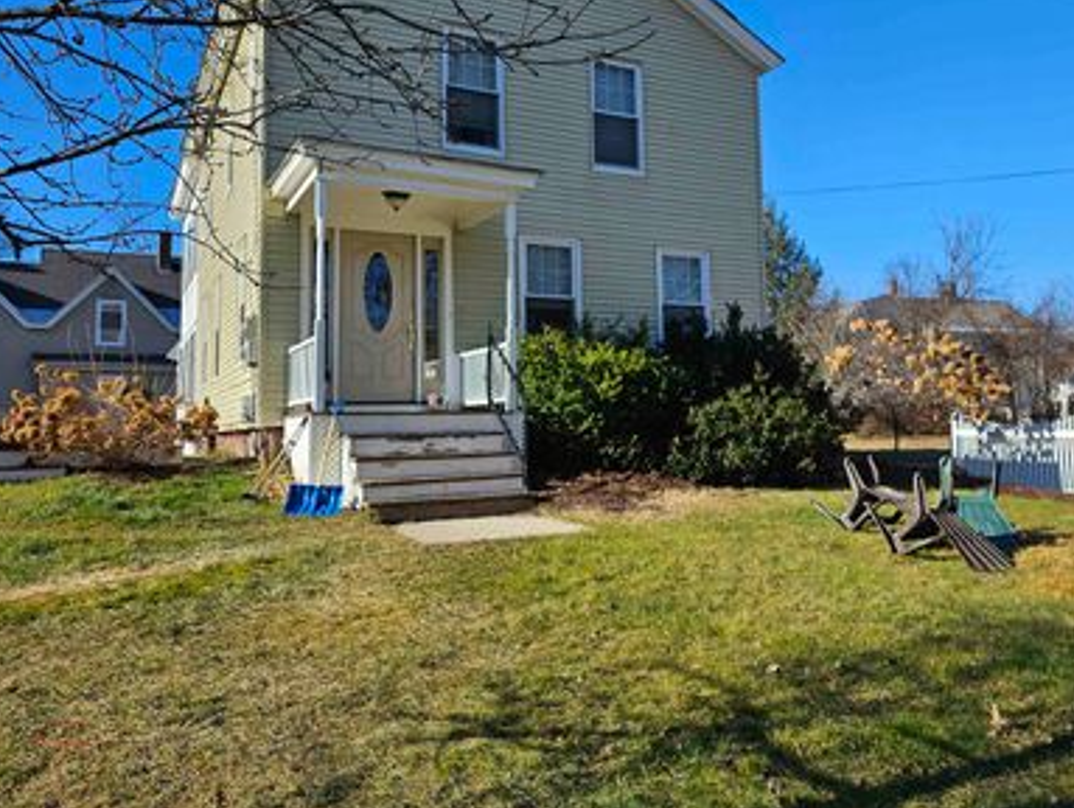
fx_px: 932
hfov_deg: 59.3
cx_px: 656
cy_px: 330
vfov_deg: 46.6
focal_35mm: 30
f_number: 1.7
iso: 20
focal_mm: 6.3
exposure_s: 1/1139
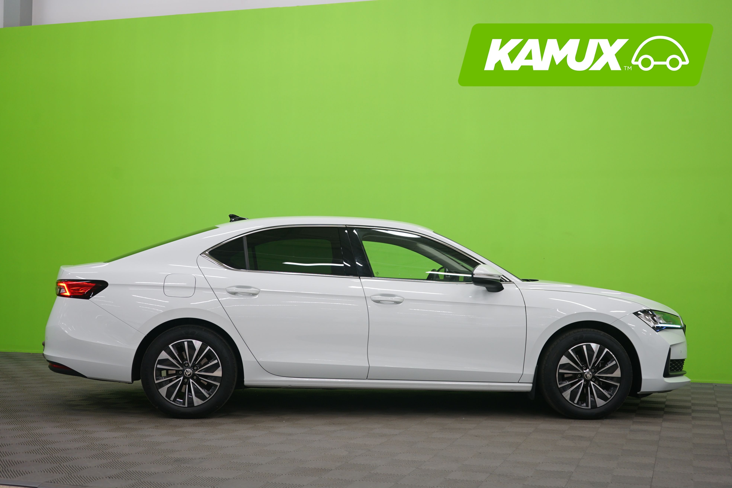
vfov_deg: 29.2
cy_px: 244
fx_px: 935
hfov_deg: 42.7
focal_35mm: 46
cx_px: 366
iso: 400
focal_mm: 46
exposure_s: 1/10
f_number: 5
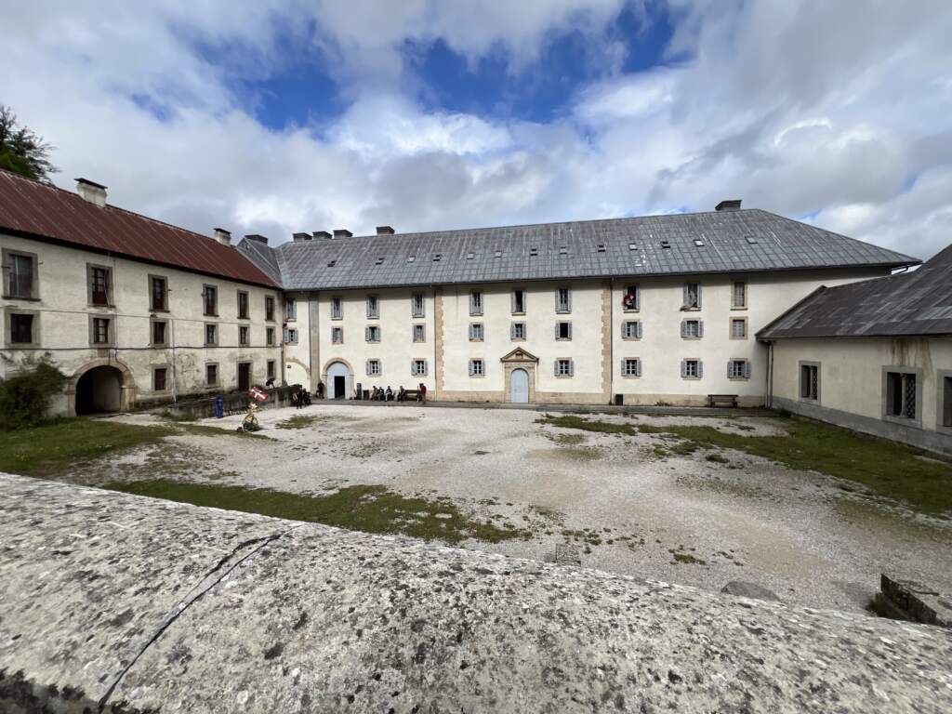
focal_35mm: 13
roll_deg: +1.1
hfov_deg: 106.2
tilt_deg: -3.1
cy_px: 357
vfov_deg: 89.9
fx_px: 358
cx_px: 476
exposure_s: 1/2096
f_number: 1.8
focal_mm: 1.57
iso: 32
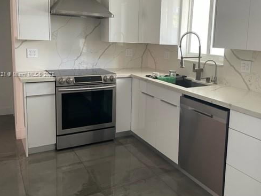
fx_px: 256
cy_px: 75
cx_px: 151
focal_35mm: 34
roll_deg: -2.6
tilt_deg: -7.7
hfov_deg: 53.7
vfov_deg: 41.5
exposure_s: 1/60
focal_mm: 5.1
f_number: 1.6
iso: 160
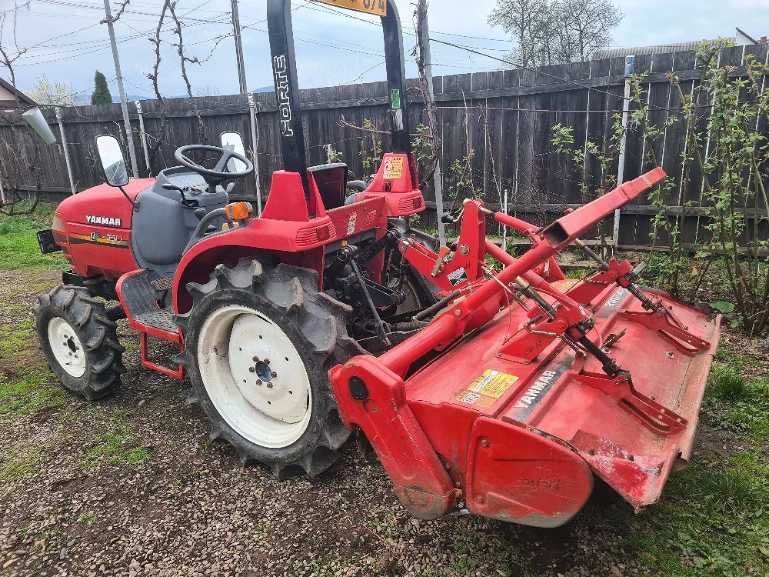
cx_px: 384
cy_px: 288
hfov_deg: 67.3
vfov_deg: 53.1
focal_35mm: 26
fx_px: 578
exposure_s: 1/100
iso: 80
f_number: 1.8
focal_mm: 5.4
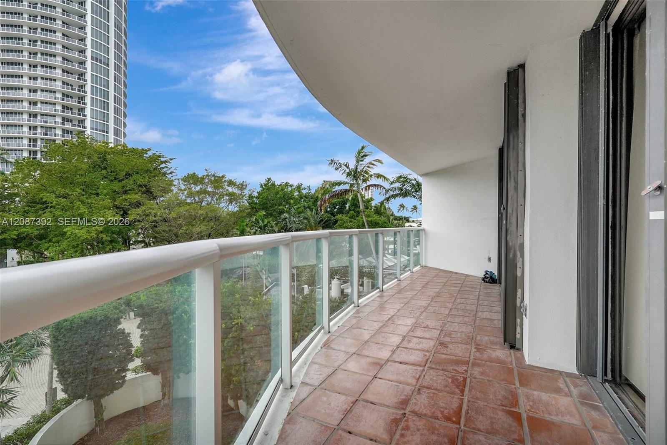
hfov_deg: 95.0
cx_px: 334
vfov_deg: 72.1
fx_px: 306
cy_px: 222
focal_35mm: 16
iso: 640
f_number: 13
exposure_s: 1/400
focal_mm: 16.5
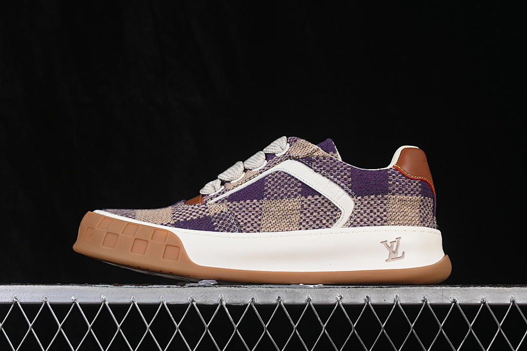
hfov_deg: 27.0
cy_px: 176
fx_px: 1098
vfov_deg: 18.2
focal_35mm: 75
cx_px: 264
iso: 160
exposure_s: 1/80
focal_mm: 50
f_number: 8
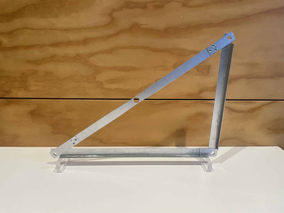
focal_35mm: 26
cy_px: 106
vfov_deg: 53.1
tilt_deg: -16.2
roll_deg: -1.0
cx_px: 142
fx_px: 213
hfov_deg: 67.3
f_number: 1.6
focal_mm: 4.2
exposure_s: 1/100
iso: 100
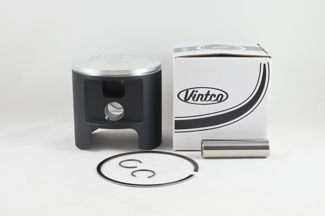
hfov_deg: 46.4
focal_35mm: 42
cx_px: 162
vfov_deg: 31.9
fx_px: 379
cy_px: 108
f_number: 4.2
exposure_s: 1/125
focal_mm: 15.7
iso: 560
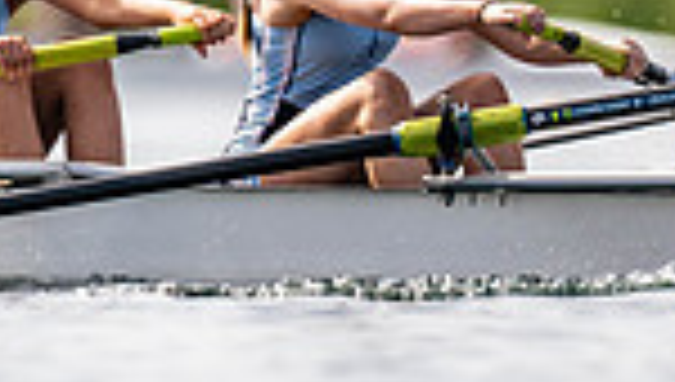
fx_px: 43499
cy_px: 34
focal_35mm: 2426
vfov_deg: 0.5
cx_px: 176
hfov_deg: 0.9
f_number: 4
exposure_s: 1/2500
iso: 160
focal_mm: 600
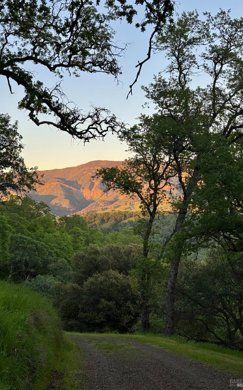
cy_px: 195
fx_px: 540
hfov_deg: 25.3
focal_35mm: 51
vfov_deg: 39.6
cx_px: 105
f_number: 1.78
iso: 64
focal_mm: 6.76
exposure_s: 1/428
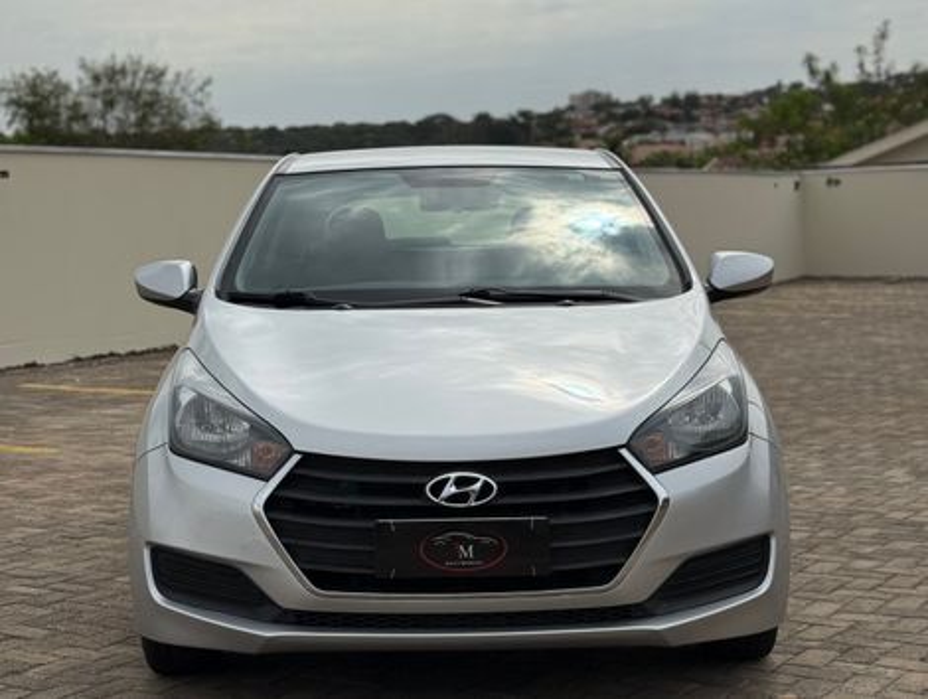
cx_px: 464
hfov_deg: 39.6
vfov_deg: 30.3
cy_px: 350
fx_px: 1289
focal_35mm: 48
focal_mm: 6.76
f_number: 1.78
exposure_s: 1/11364
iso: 64
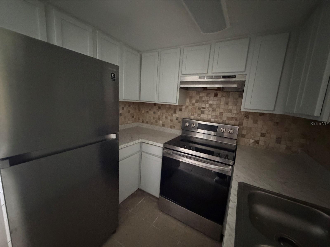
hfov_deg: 102.1
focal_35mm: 14
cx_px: 165
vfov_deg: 85.7
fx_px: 133
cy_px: 124
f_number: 2.2
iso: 2000
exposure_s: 1/30
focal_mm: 2.22
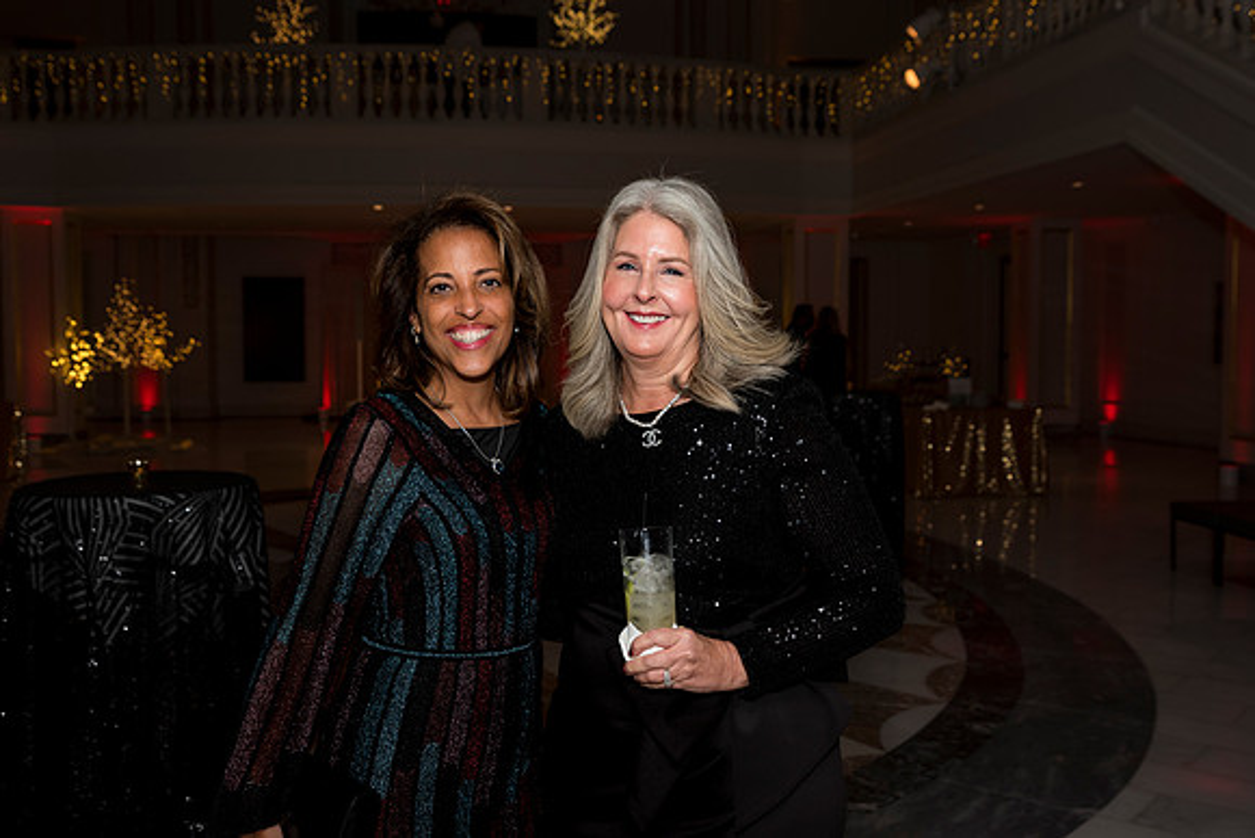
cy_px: 401
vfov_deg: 34.8
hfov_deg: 50.4
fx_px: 1334
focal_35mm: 38
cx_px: 628
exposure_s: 1/125
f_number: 5
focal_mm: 36
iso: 800
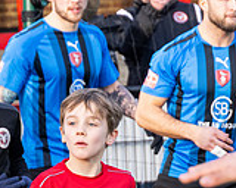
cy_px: 295
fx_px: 3094
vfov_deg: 3.5
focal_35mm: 443
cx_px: 198
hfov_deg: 4.4
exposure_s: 1/2000
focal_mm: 98
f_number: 4
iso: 800
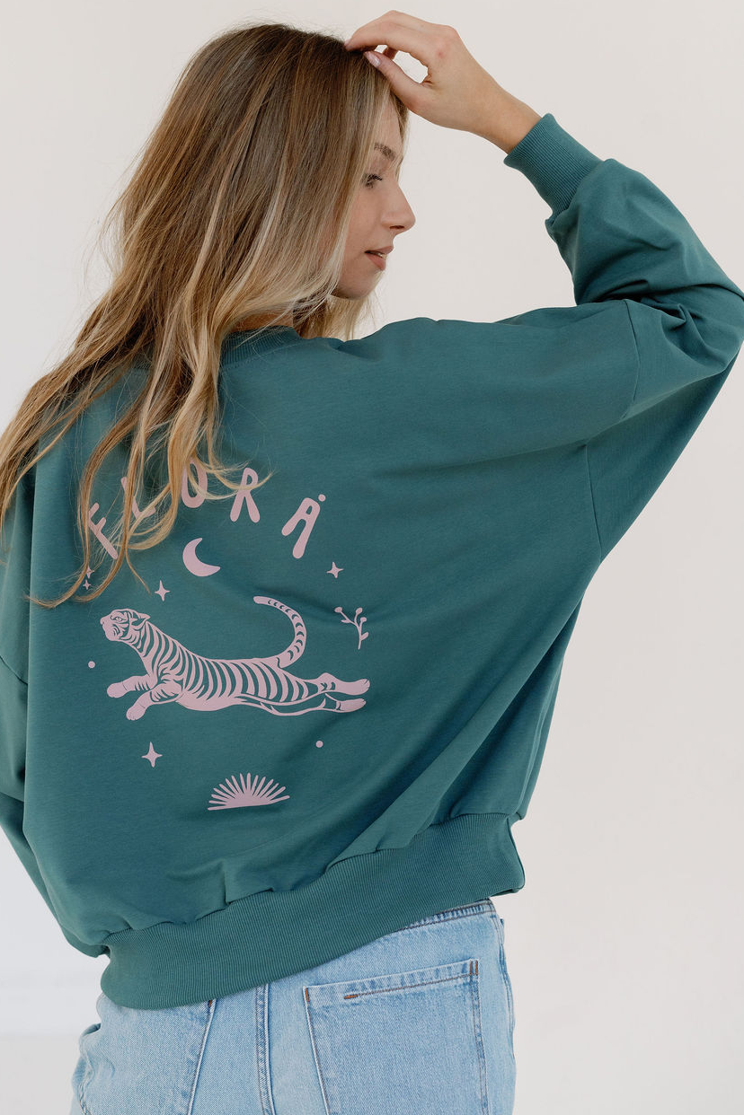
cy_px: 469
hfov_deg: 20.0
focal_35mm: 68
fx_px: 2108
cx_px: 317
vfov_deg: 29.6
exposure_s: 1/200
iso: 1250
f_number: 5
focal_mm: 55
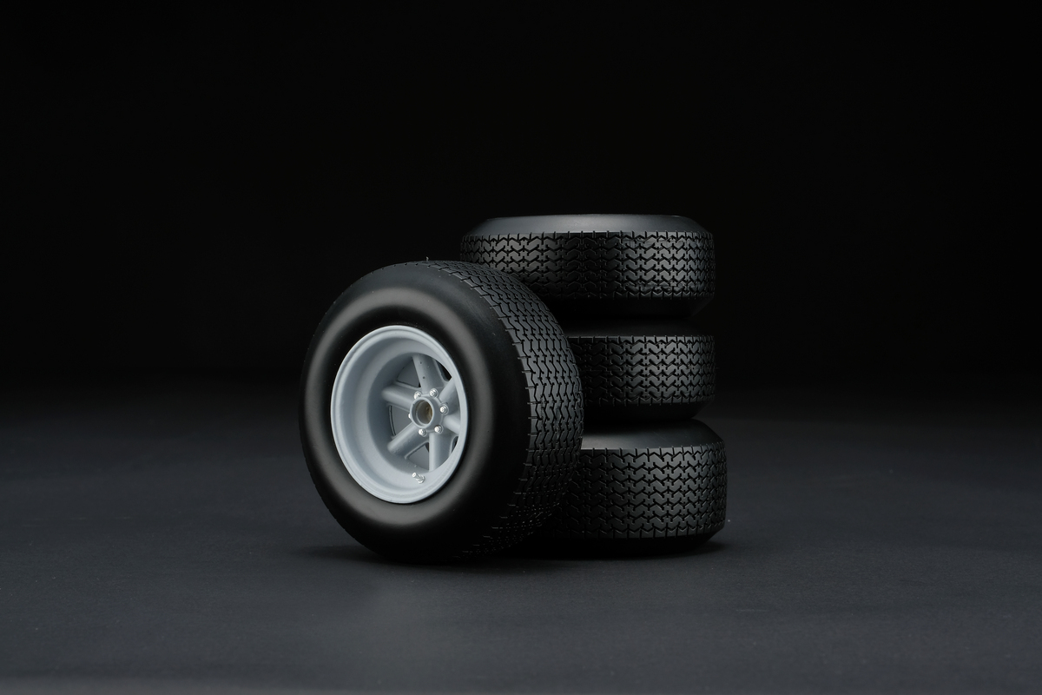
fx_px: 2229
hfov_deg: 26.3
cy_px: 348
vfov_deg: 17.7
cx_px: 521
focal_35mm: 77
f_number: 20
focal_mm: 51.6
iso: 200
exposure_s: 1/160
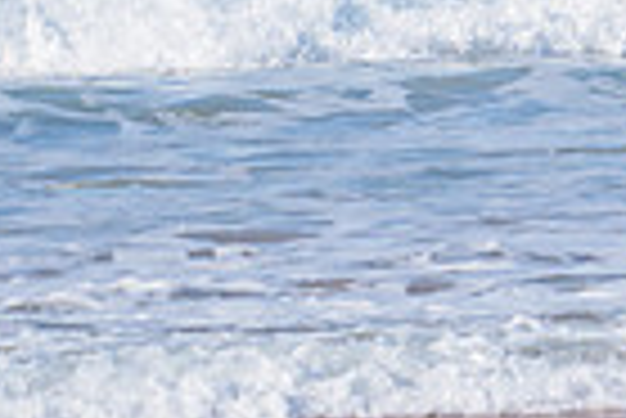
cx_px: 1135
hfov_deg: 2.5
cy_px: -434
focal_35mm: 834
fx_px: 14517
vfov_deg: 1.6
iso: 250
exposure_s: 1/2500
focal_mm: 200
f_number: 5.6
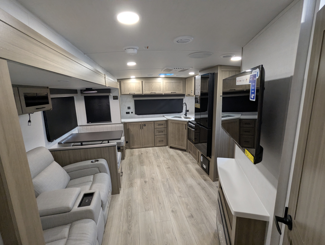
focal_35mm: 16
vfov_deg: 78.2
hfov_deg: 94.4
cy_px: 122
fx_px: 150
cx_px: 162
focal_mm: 2.35
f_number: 2.2
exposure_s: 1/68.4
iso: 277
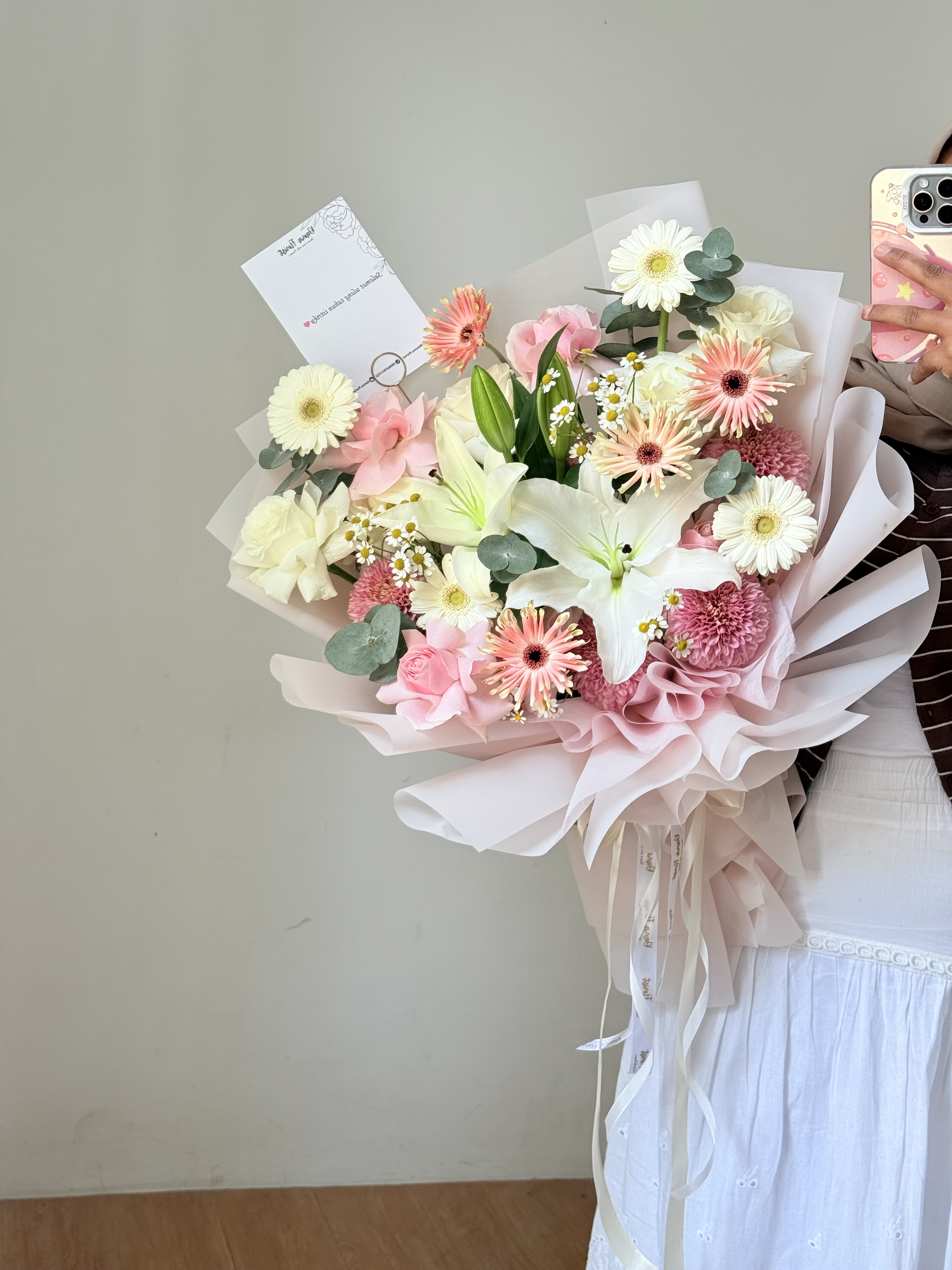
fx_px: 1760
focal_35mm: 48
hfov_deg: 30.3
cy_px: 635
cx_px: 476
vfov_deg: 39.7
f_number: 1.78
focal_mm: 6.76
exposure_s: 1/169
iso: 80
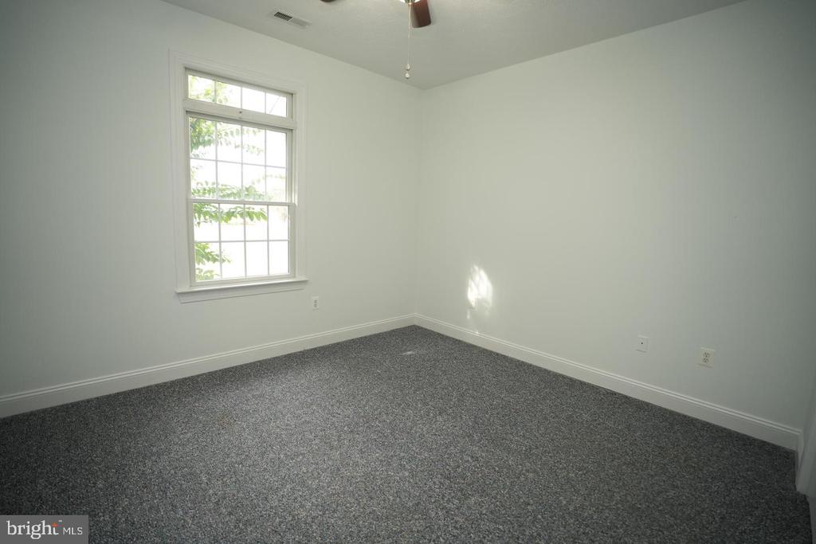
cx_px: 408
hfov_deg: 96.7
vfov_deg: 73.8
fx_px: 363
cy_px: 272
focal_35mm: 16
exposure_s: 1/60
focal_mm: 16
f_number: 2.8
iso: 320
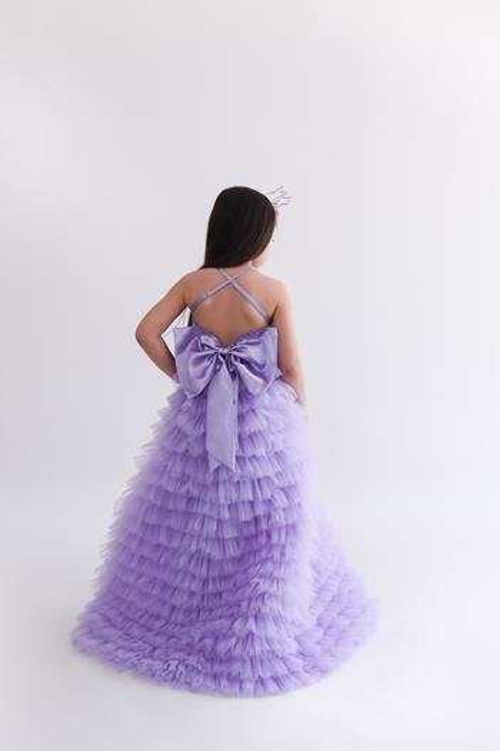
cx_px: 231
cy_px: 386
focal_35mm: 39
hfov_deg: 34.2
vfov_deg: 49.5
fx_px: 812
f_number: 8
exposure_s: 1/125
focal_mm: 35
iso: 640
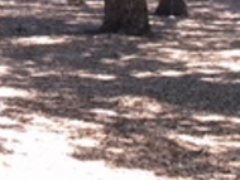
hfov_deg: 12.6
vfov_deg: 9.0
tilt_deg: +6.4
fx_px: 1083
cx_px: 109
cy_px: -181
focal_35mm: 156
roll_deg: +1.8
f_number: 2.2
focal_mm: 4.15
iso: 25
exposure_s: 1/123
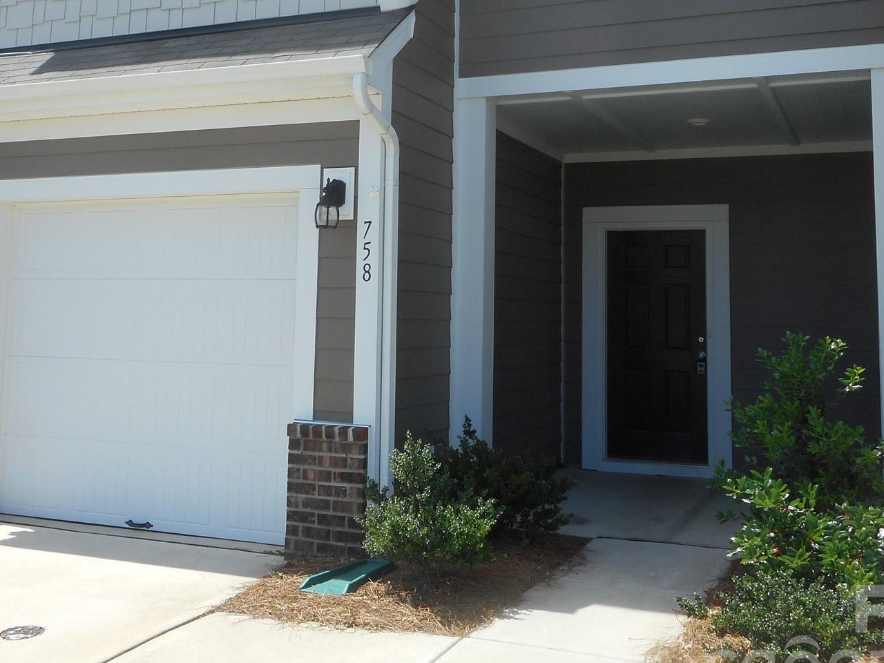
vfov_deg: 35.4
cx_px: 414
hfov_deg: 46.8
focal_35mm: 40
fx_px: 1021
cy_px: 190
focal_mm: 4.5
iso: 80
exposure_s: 1/400
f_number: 3.7
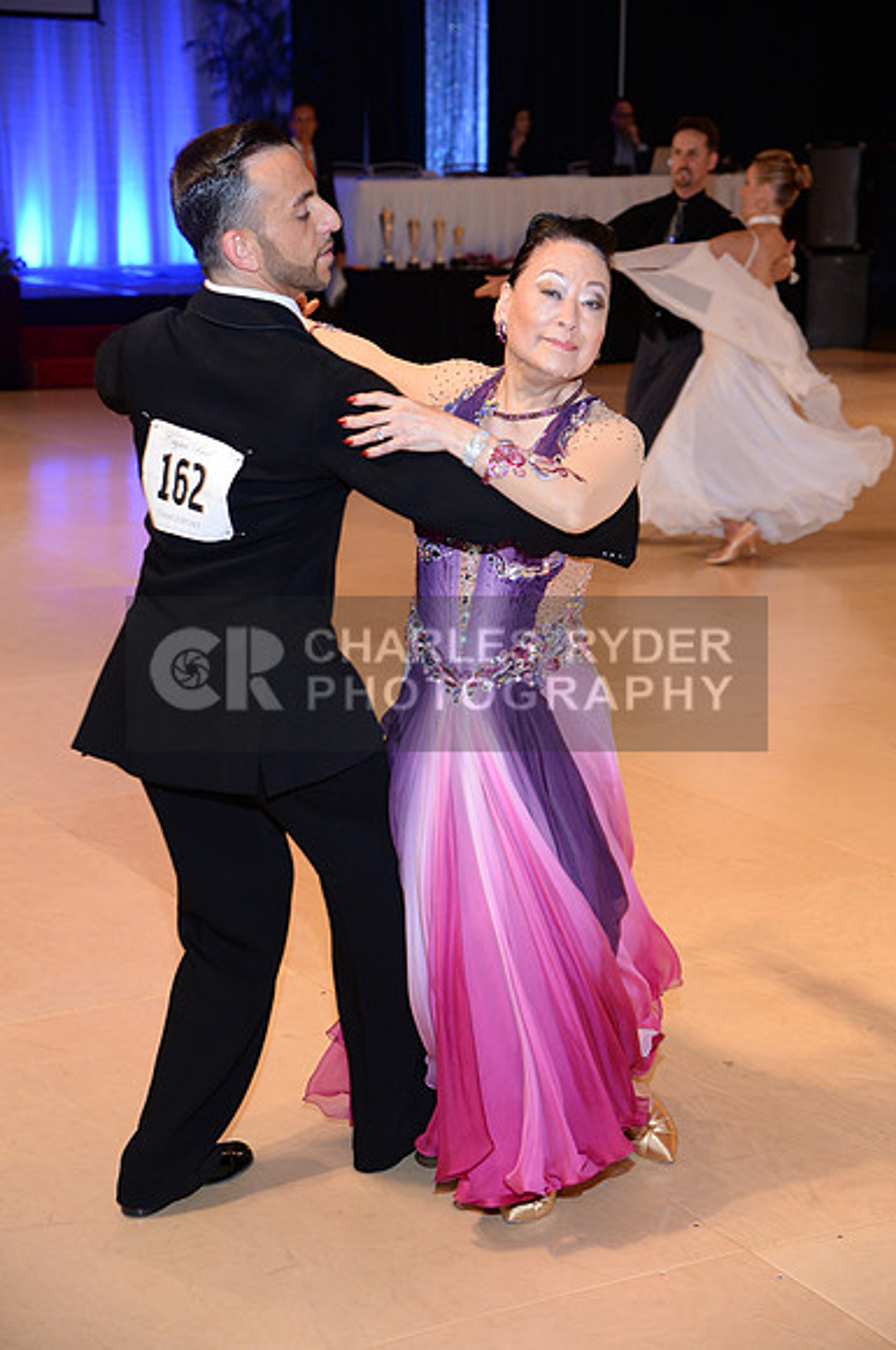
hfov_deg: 19.4
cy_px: 675
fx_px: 2621
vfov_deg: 28.9
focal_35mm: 70
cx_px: 448
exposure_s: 1/200
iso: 1250
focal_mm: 70
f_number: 5
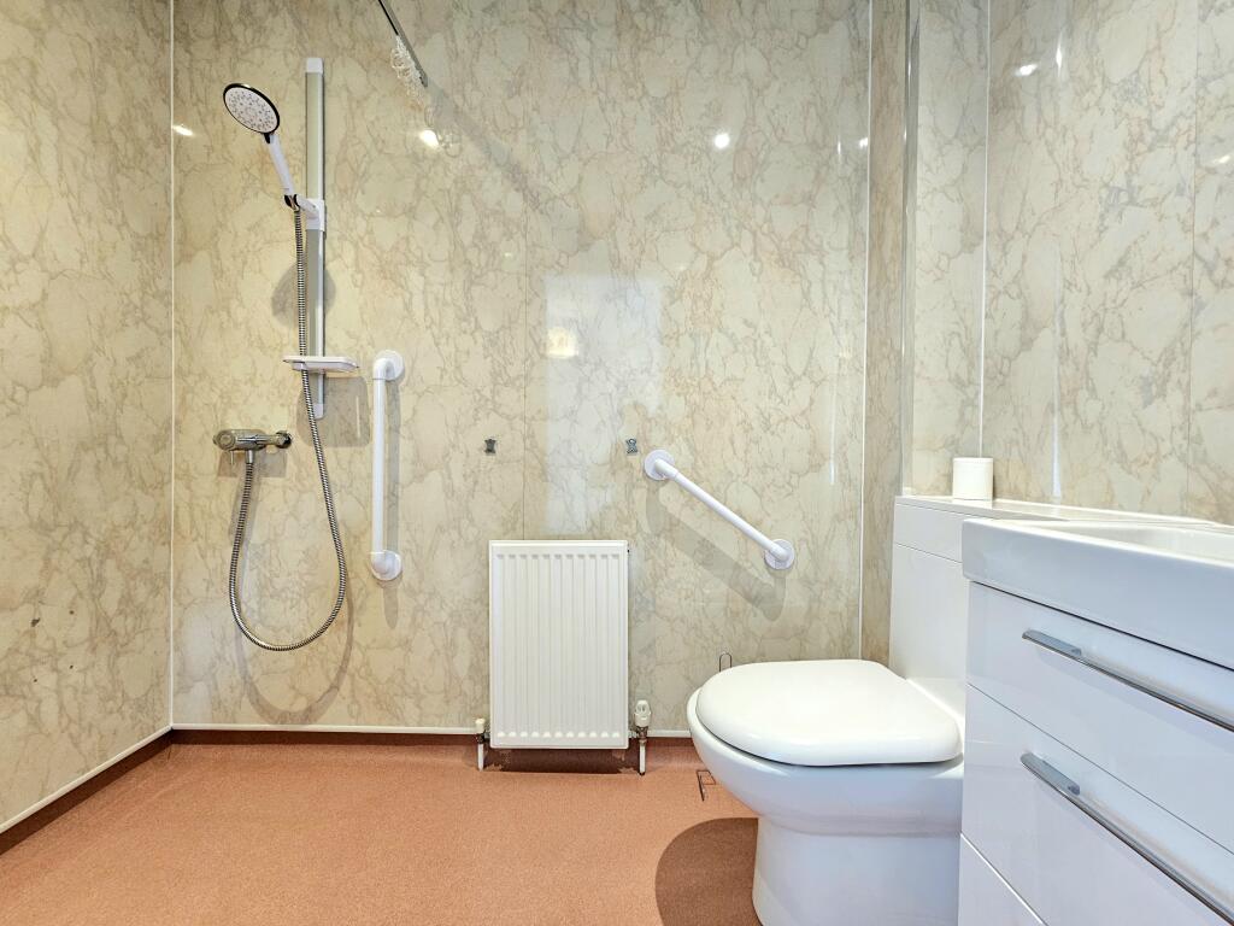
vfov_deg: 89.9
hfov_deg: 106.2
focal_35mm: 13
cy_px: 463
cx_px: 617
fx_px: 463
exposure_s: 1/33
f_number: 2.2
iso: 500
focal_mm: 2.2
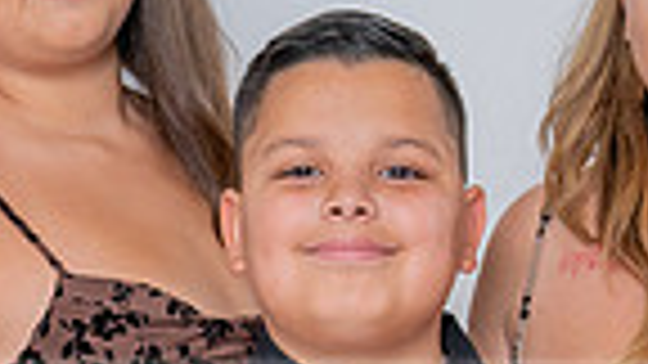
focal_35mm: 286
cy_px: 569
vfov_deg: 4.2
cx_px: 151
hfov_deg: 7.5
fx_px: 4914
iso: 320
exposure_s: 1/125
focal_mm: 57
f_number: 5.6
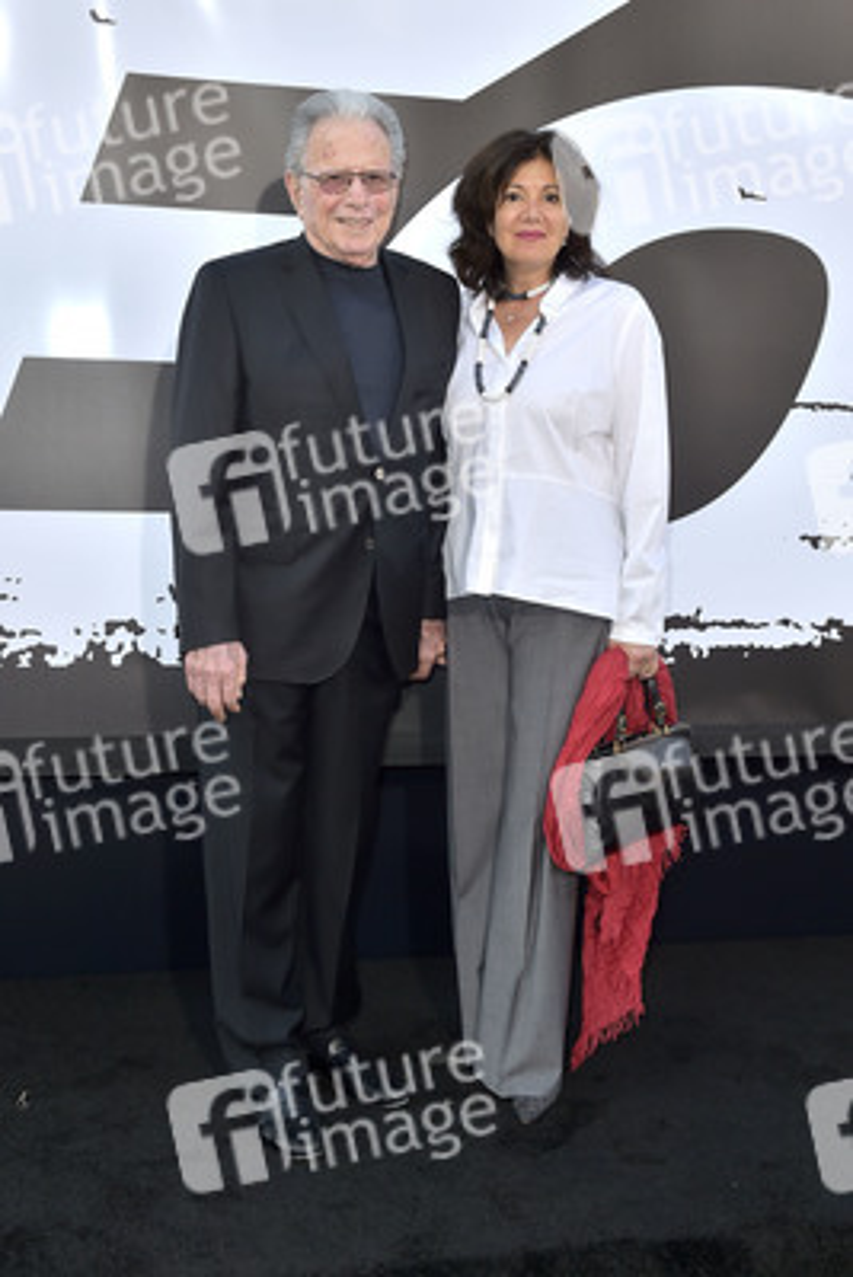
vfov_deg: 54.4
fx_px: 1243
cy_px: 638
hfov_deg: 37.9
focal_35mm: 35
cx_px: 426
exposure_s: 1/250
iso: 250
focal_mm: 35
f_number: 6.3
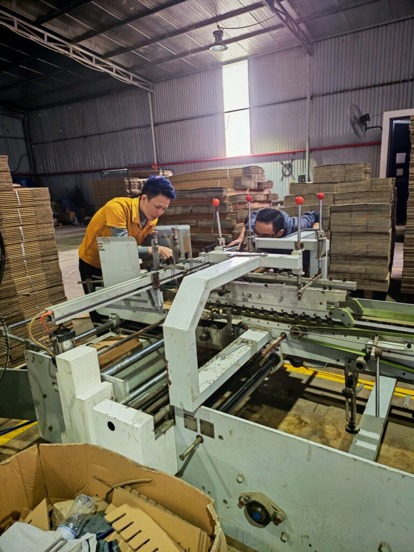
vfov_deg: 73.9
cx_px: 207
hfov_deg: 58.9
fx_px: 367
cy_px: 276
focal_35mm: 23
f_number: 1.6
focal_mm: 5.4
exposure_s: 1/50
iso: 250
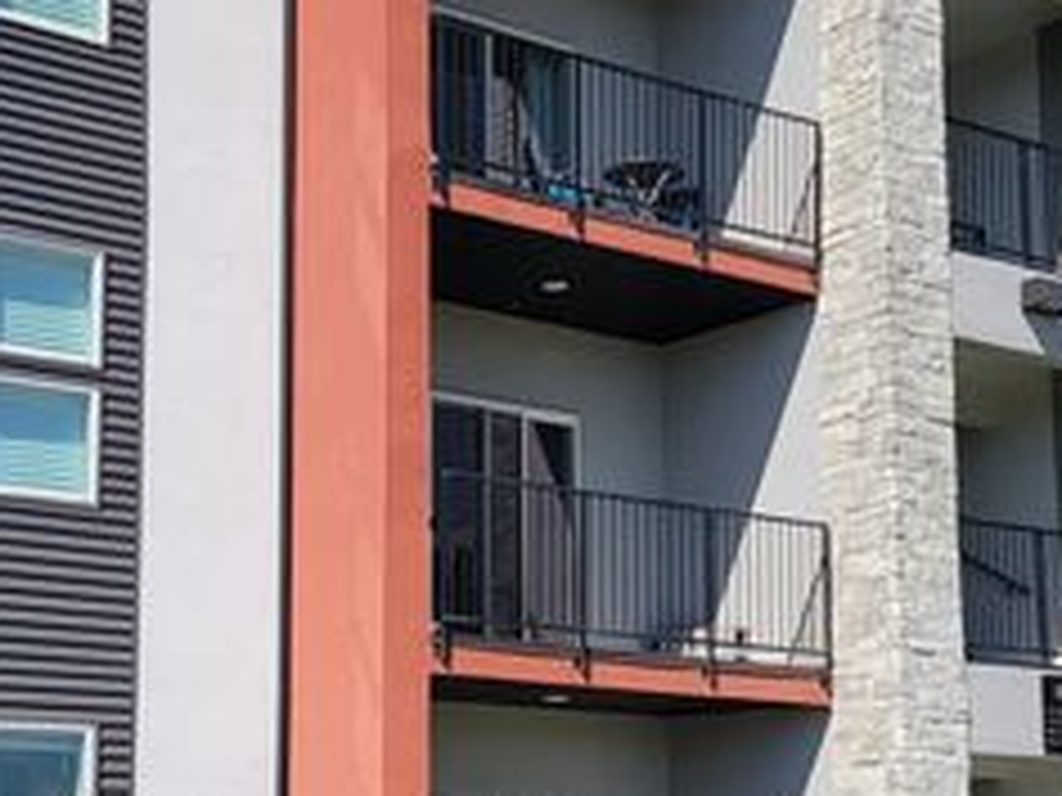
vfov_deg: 22.3
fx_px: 1994
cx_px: 405
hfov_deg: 29.7
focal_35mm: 65
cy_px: 612
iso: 16
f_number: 1.8
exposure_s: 1/1242
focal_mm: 6.7
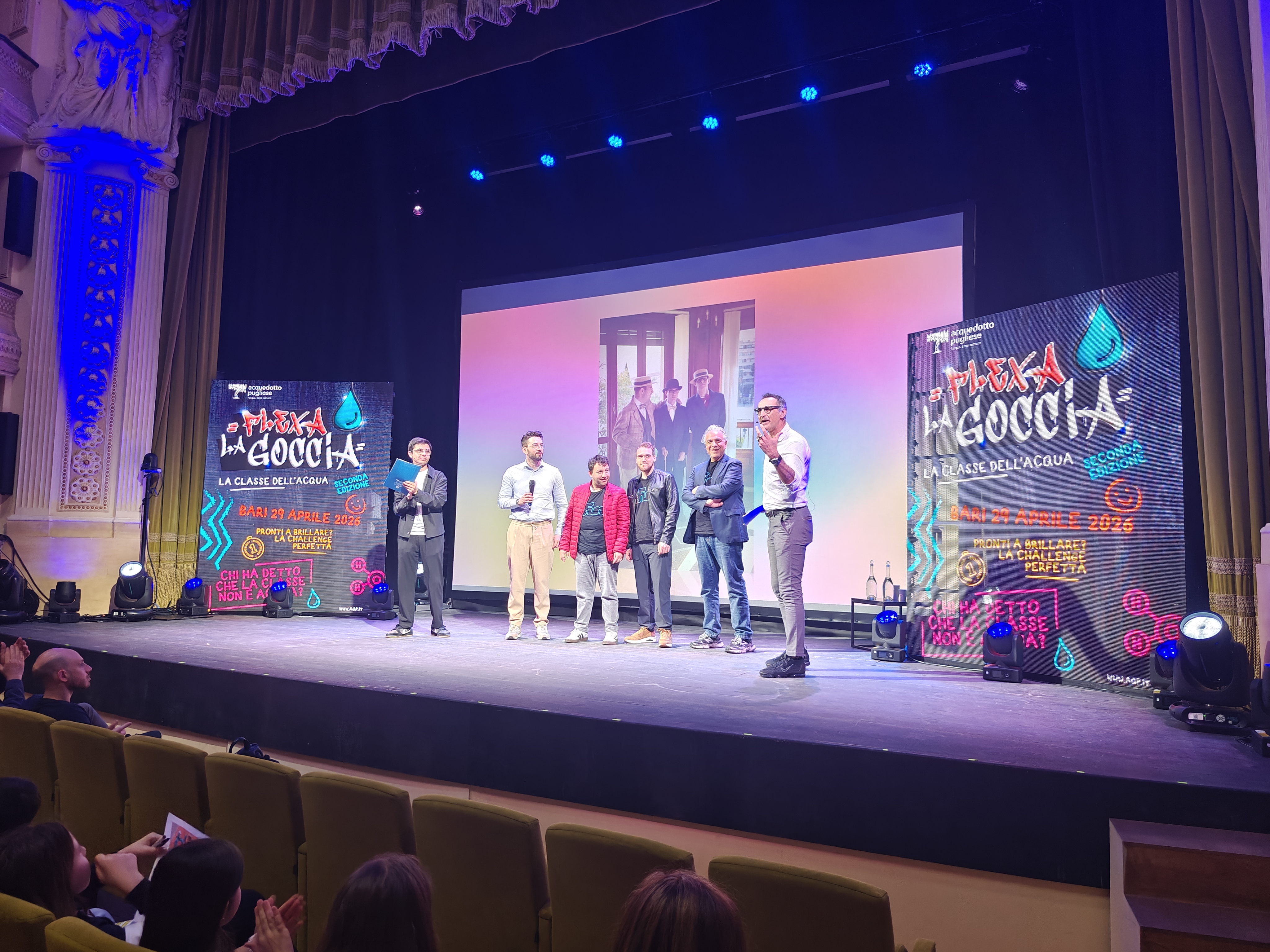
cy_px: 476
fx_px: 844
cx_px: 635
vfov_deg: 58.9
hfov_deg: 73.9
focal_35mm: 23
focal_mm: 6.06
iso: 800
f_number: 1.6
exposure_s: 1/120
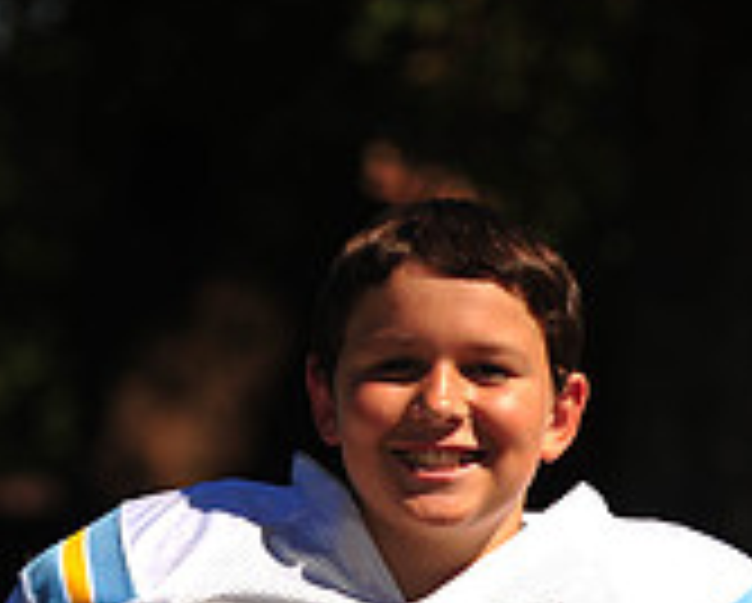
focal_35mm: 455
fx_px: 10138
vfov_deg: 3.4
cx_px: 896
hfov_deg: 4.2
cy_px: 837
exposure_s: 1/1250
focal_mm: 140
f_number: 5
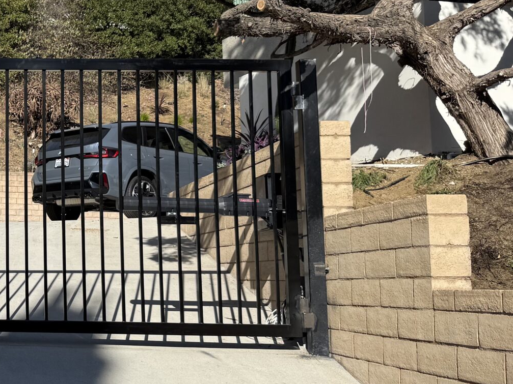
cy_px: 174
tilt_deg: +8.8
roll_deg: +0.3
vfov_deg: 24.0
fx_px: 904
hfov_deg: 27.7
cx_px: -105
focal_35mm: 61
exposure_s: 1/5319
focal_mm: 6.76
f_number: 1.78
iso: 80
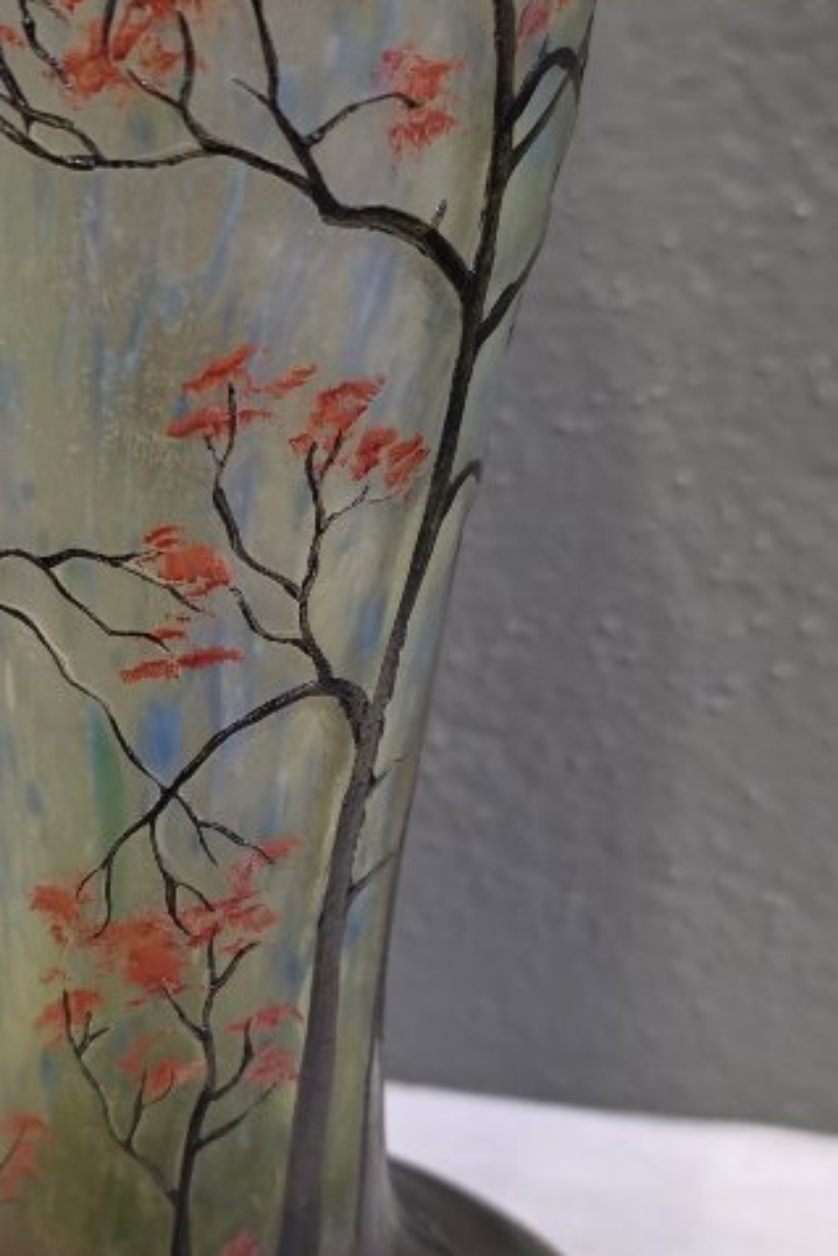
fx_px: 2093
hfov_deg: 22.4
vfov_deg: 33.3
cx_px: 187
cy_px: 744
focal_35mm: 60
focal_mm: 6.25
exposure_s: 1/100
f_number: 1.7
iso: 250
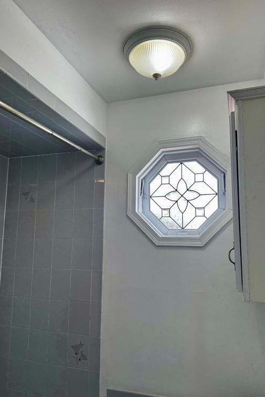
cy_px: 205
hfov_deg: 49.6
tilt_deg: +7.2
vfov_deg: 69.4
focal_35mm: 26
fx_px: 287
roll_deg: -0.8
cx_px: 133
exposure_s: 1/120
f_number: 1.78
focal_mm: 6.76
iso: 64
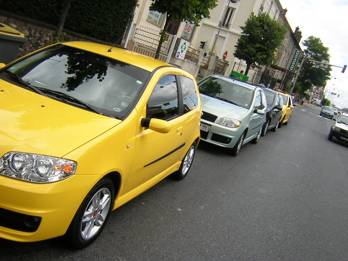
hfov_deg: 51.4
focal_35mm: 36
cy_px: 130
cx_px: 174
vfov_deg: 39.7
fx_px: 362
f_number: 5.2
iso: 100
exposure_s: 1/164
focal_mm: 4.7
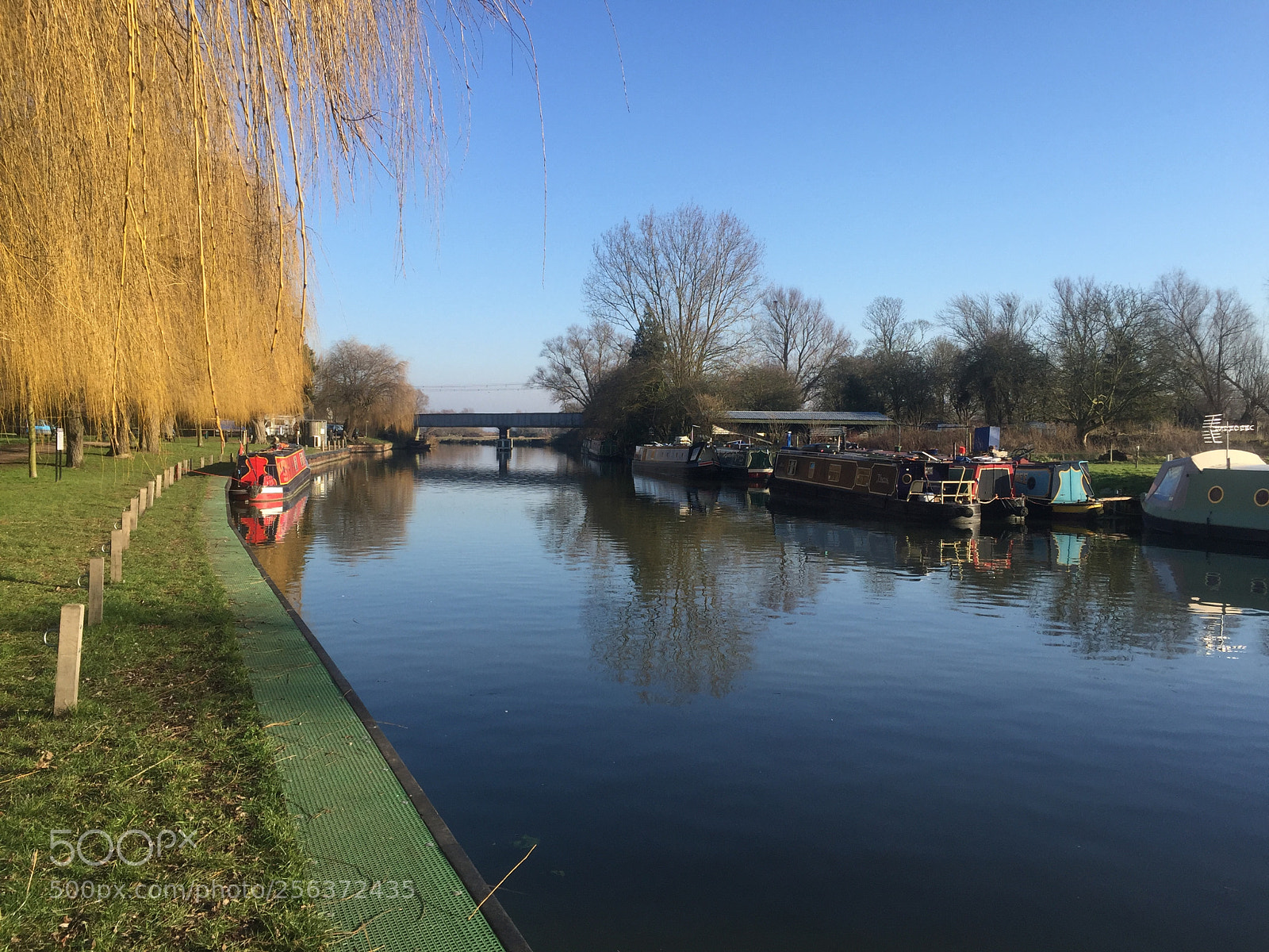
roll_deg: -0.9
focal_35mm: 29
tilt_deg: -2.9
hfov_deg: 61.7
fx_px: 1063
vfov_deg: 48.2
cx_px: 634
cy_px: 476
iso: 32
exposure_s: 1/1236
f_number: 2.2
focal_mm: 4.15
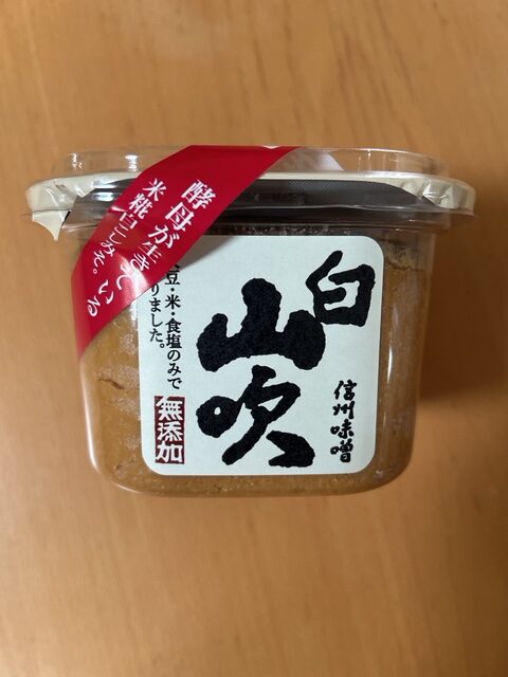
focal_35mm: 26
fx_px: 509
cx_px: 254
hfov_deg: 53.1
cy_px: 338
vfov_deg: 67.3
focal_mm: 5.7
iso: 125
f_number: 1.5
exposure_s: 1/117
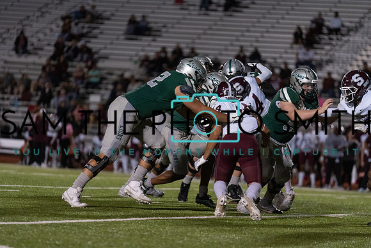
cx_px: 186
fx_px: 2061
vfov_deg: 6.9
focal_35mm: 200
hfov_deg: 10.3
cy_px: 124
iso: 5000
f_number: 2.8
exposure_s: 1/1250
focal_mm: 200
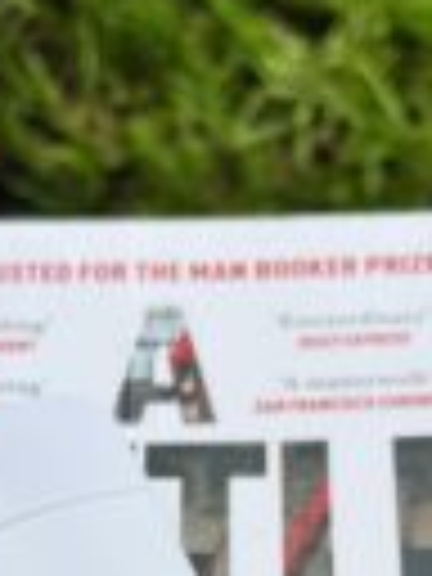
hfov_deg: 18.2
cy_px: 774
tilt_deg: -63.7
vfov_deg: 21.5
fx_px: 1348
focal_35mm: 81
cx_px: 176
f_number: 1.6
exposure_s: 1/983
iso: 50
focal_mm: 5.1
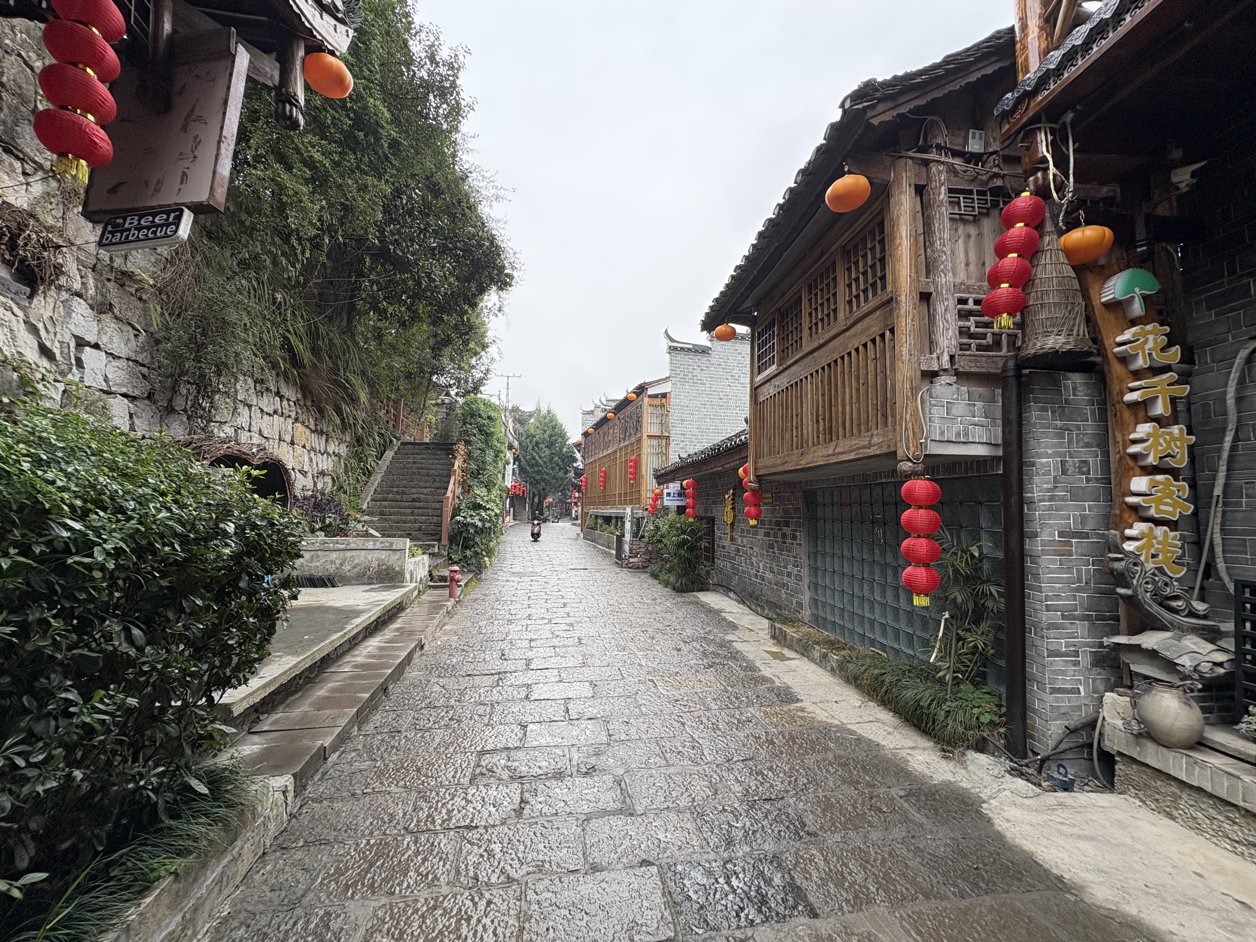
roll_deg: -0.8
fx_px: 508
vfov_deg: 85.7
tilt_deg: +4.8
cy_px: 471
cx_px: 628
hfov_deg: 102.1
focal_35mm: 14
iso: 64
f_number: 2.2
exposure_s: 1/129
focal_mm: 2.22
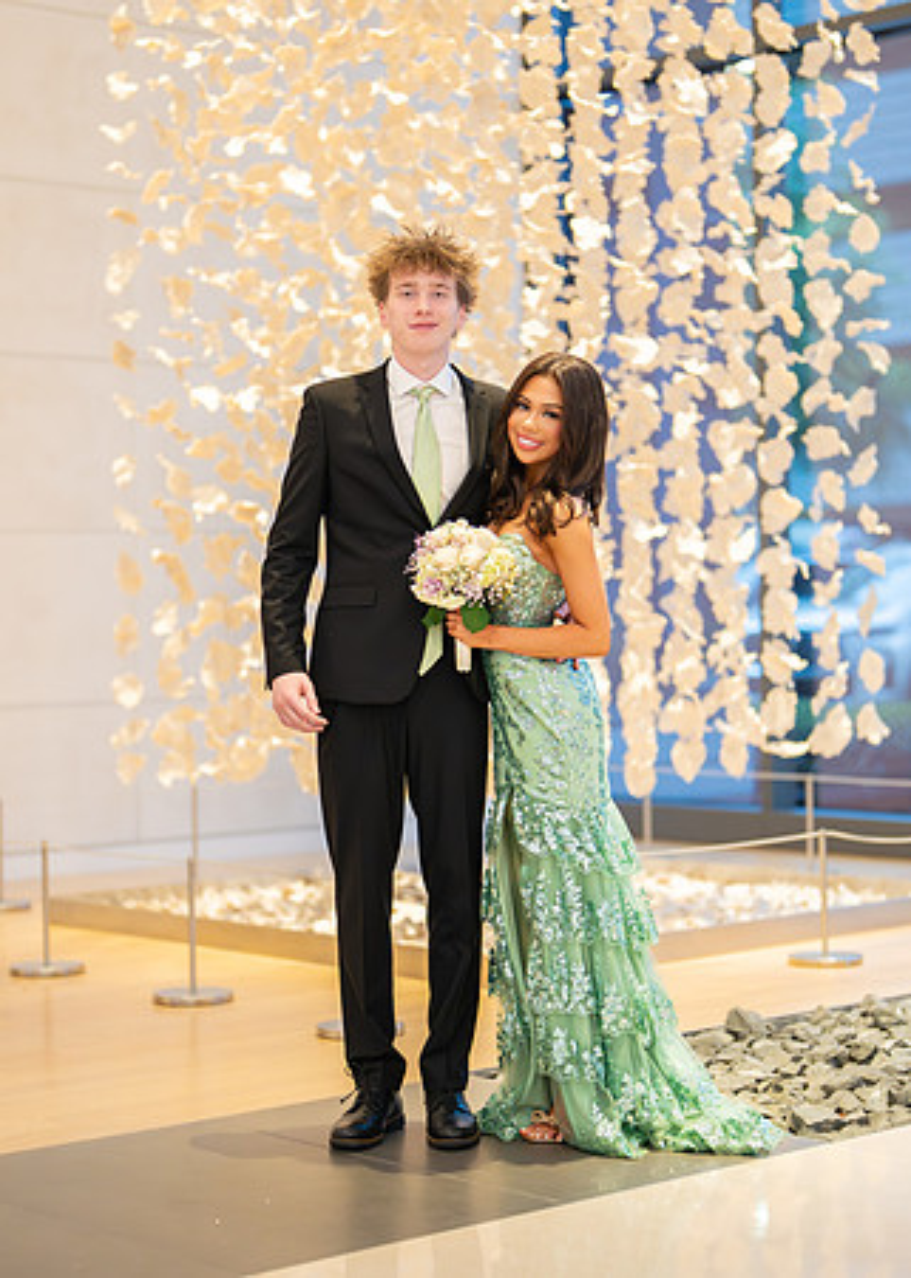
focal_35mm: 76
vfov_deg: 26.2
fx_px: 2747
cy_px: 653
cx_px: 462
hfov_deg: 18.8
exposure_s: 1/640
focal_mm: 50
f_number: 1.2
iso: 1000
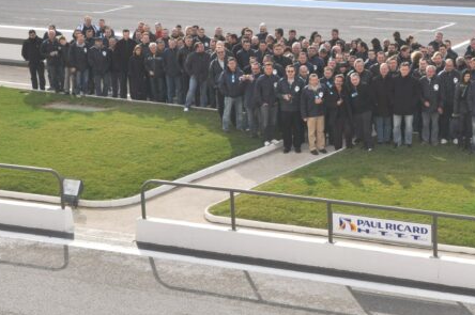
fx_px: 1041
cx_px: 414
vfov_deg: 17.0
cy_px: 21
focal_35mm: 79
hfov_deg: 25.0
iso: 200
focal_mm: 26
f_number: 13
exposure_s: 1/200
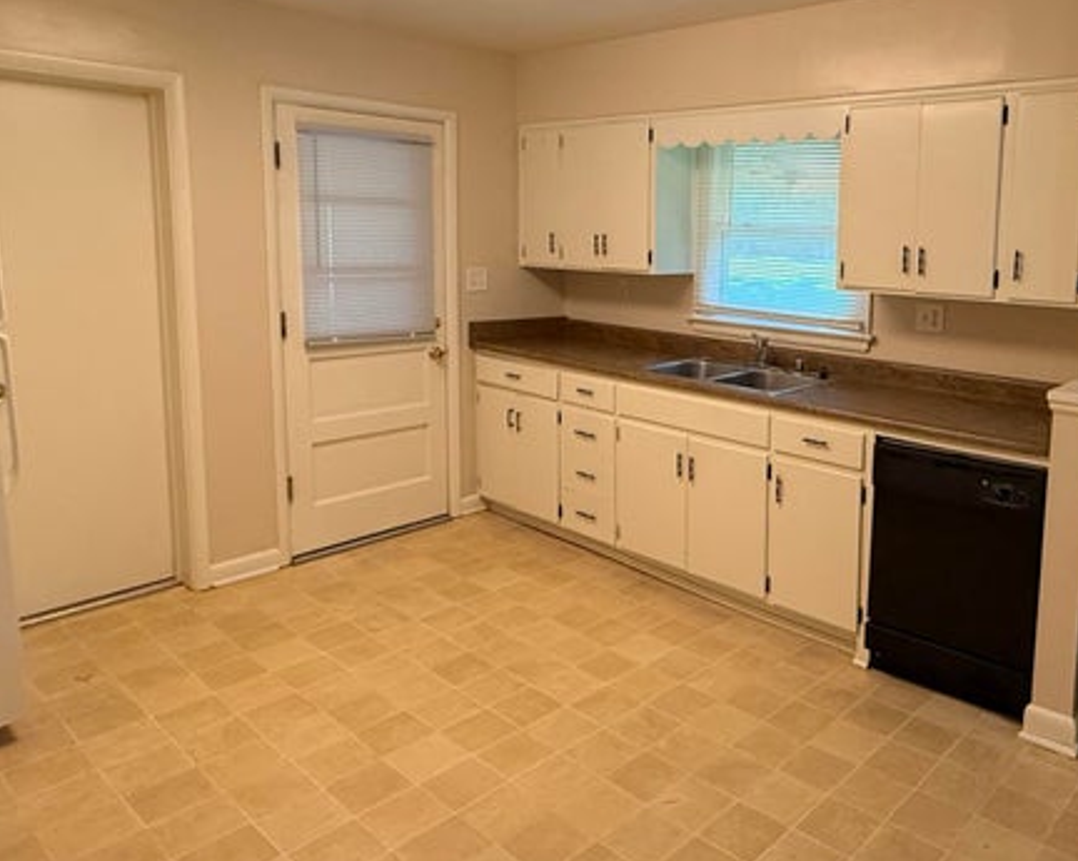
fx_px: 861
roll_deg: -2.0
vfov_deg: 52.6
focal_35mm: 27
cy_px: 329
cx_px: 742
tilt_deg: -6.4
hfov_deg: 62.1
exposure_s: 1/120
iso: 320
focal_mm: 2.22
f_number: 2.2
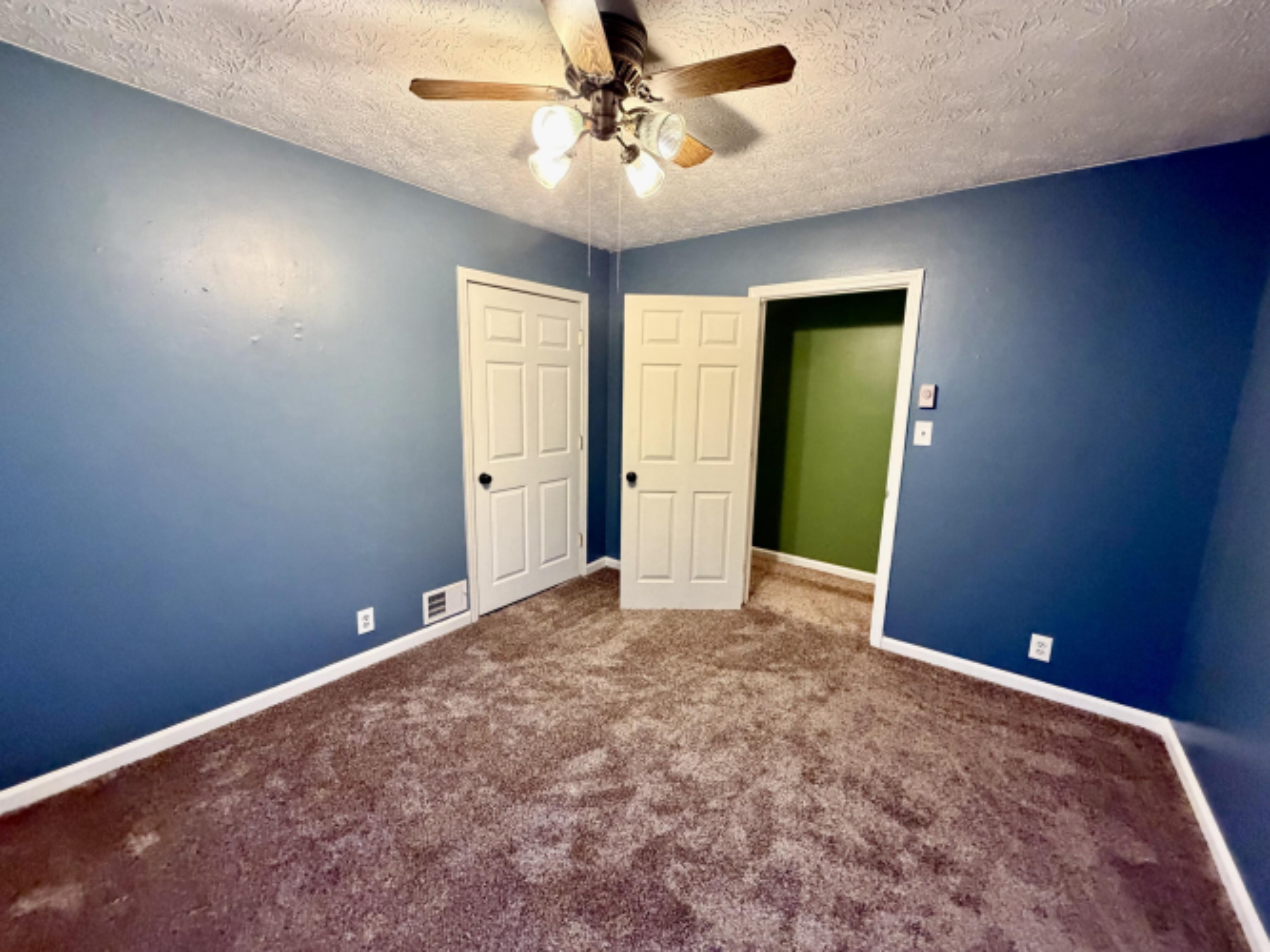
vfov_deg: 85.7
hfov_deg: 102.1
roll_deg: +0.0
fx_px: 514
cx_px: 635
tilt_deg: -8.8
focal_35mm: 14
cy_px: 476
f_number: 2.2
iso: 500
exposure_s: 1/60
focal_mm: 2.22
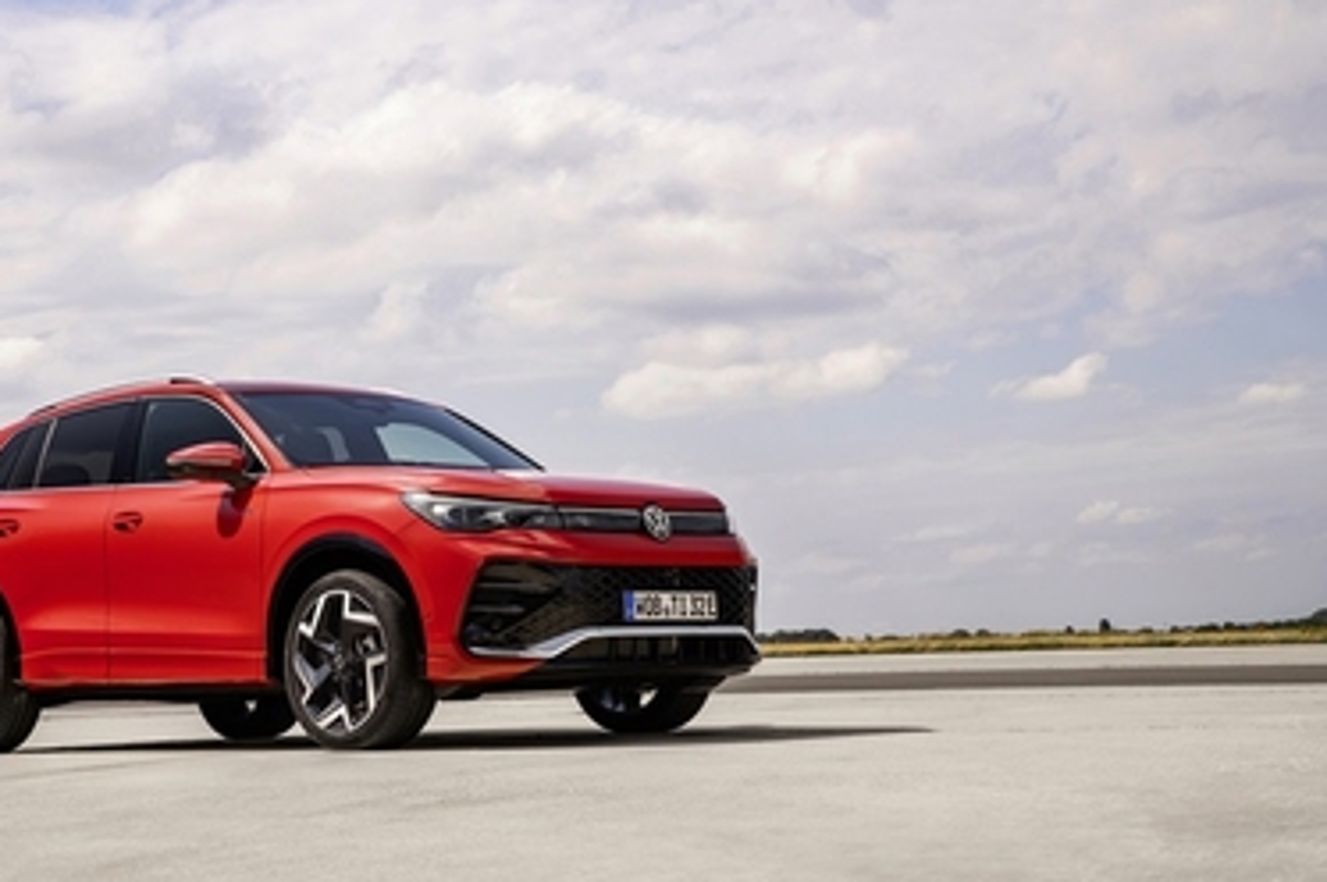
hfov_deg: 30.0
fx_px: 2467
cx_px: 534
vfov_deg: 20.2
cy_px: 338
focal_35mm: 67
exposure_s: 1/125
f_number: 11
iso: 250
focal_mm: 52
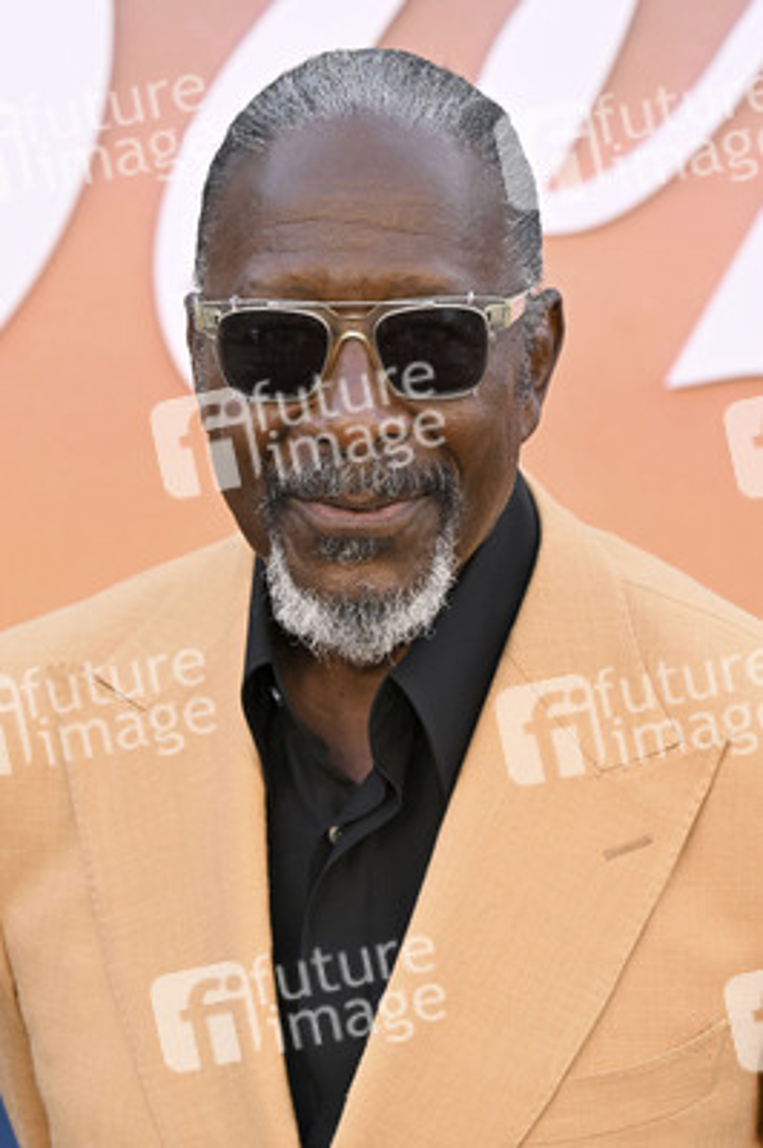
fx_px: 3789
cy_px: 574
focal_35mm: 119
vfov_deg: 17.2
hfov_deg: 11.5
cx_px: 382
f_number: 6.3
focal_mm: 119
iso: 640
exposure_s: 1/320
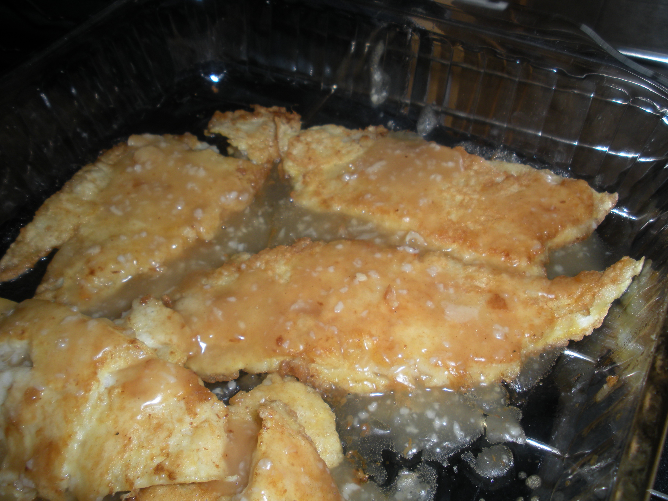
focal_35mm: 36
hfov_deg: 51.4
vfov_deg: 39.7
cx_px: 334
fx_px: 695
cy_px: 250
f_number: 3.5
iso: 64
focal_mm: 6.3
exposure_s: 1/60
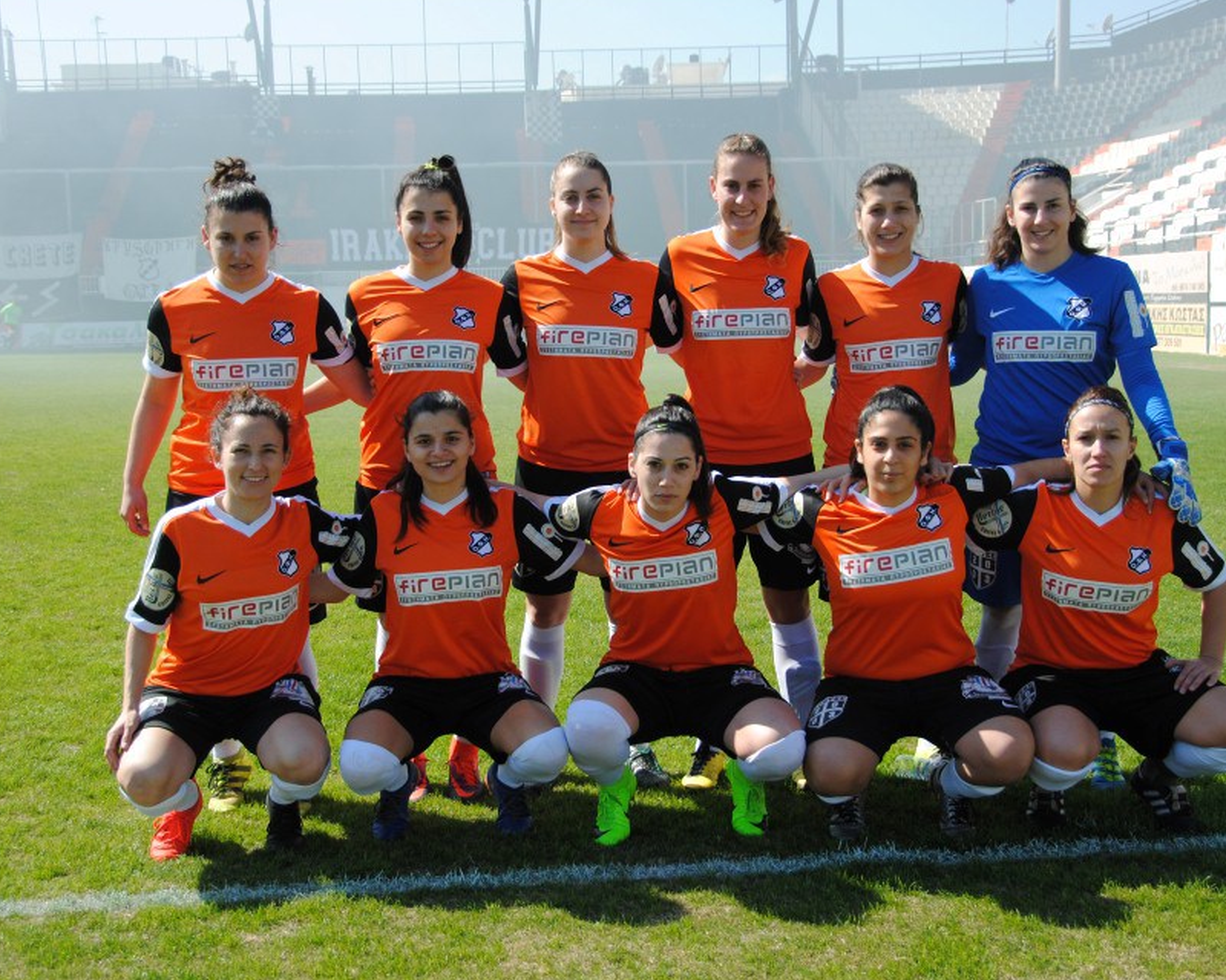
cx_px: 644
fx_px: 1727
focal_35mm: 48
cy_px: 494
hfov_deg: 39.1
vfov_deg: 31.7
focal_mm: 27
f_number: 4
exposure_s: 1/1000
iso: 160
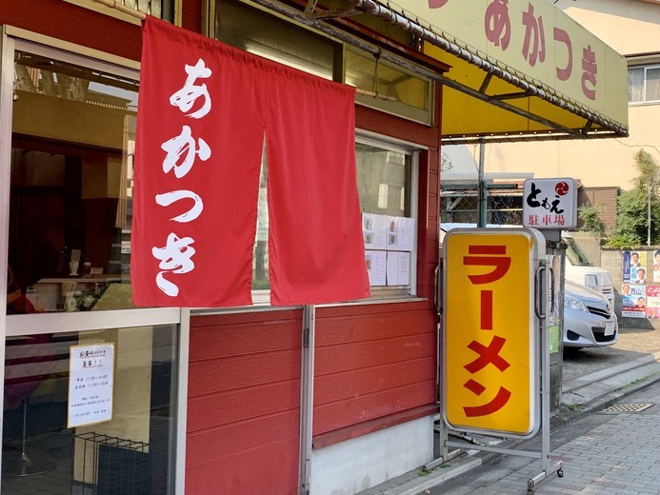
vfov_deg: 32.2
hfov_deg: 42.0
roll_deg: -0.5
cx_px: 362
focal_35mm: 45
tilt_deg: +1.9
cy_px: 247
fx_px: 858
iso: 25
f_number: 1.8
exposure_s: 1/444
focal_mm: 4.25
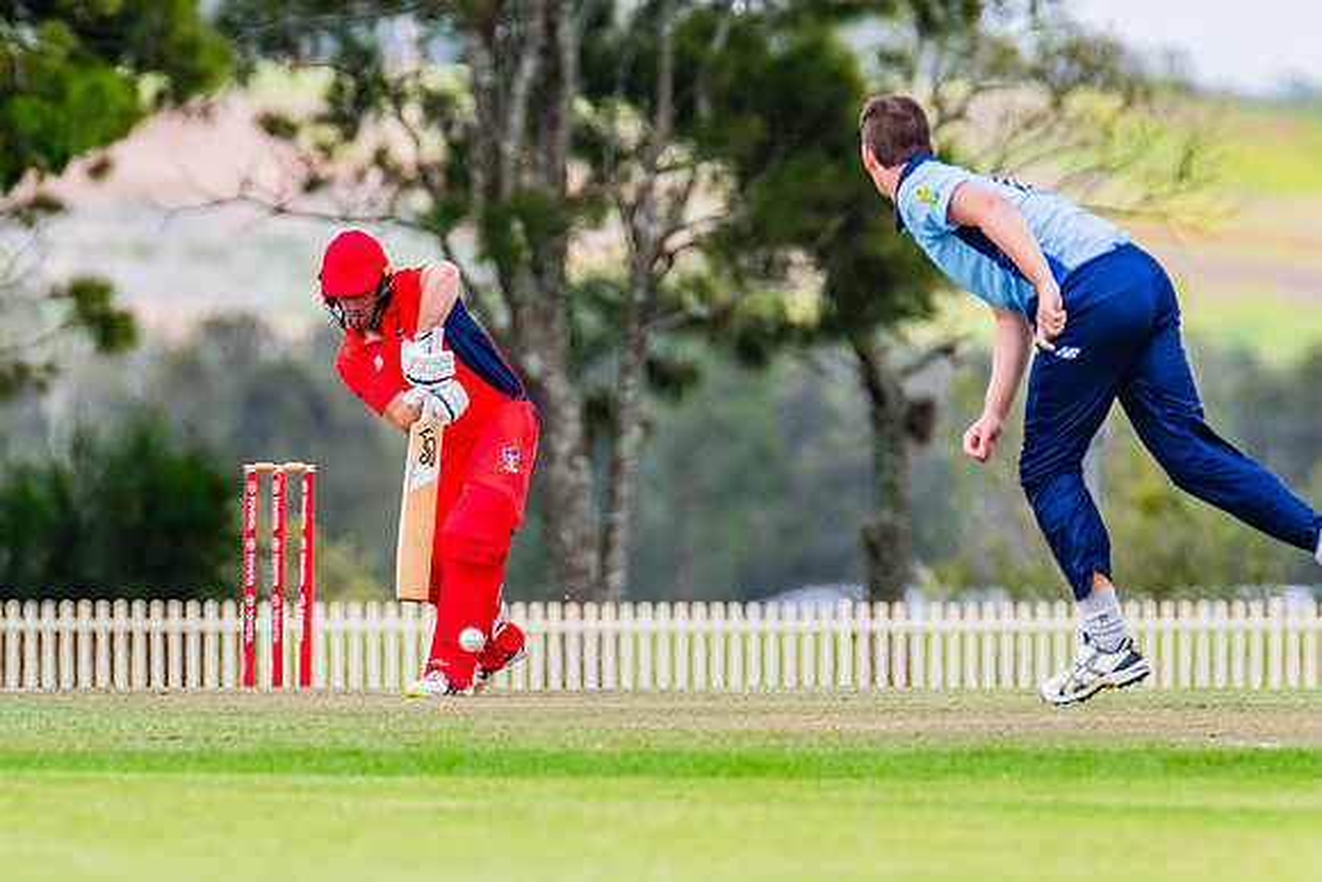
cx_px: 475
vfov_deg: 1.8
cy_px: 393
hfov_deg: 2.7
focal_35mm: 775
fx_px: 28450
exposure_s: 1/1250
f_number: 8
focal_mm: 600
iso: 800
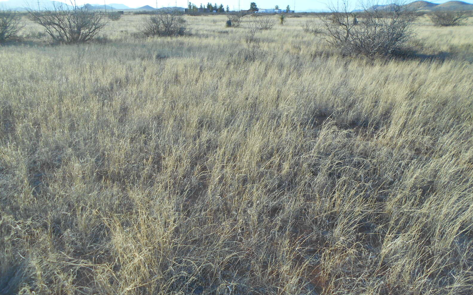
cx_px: 239
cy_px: 151
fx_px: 361
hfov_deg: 66.5
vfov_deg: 44.5
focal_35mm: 28
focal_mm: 4.6
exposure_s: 1/320
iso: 80
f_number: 3.2
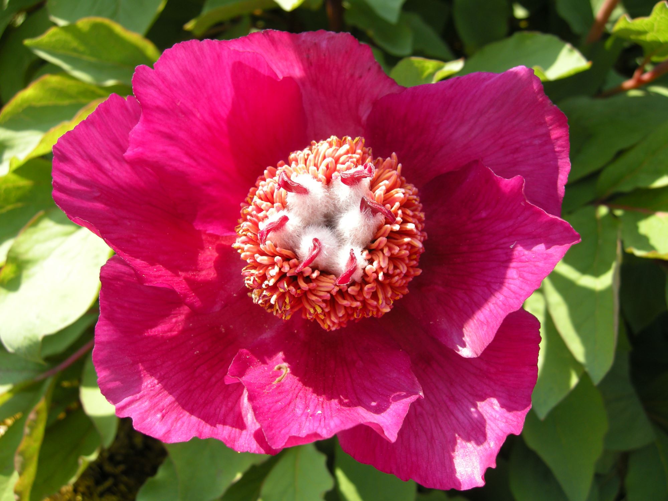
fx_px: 675
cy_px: 250
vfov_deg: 40.7
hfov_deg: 52.6
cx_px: 334
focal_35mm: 35
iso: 64
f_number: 4.3
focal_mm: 7.5
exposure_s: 1/133
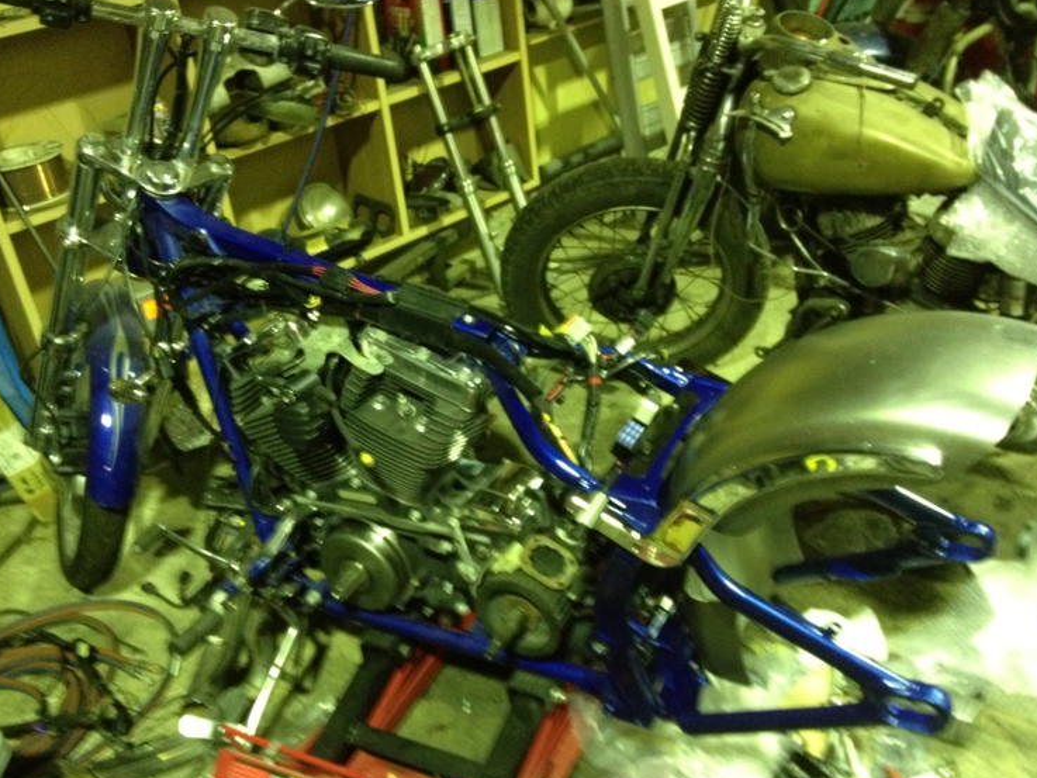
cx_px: 484
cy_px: 407
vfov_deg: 37.7
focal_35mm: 38
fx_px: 1139
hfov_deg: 48.9
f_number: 2.4
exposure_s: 1/17
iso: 400
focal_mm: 4.28
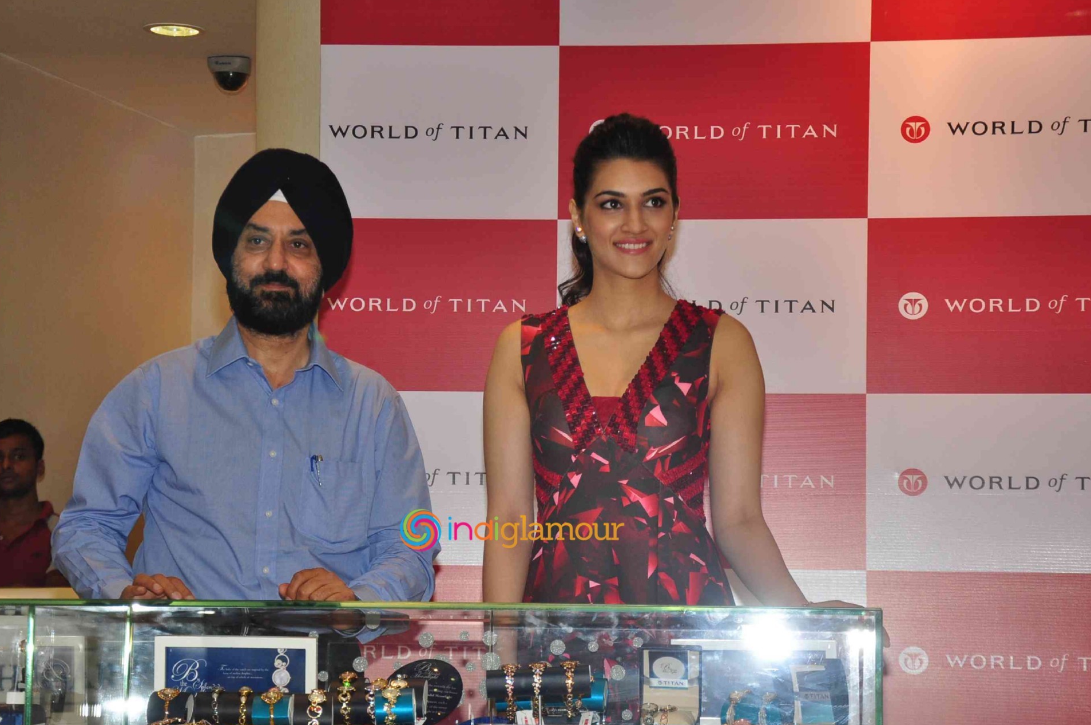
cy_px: 417
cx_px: 511
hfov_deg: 19.8
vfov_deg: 13.3
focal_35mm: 103
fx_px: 3118
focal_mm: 58
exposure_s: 1/125
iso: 400
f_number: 5.6
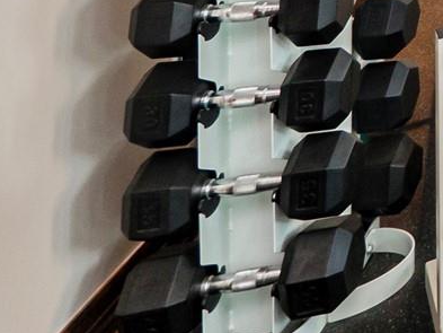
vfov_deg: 15.1
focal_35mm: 73
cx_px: 1057
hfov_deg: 15.2
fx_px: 935
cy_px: -386
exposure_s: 1/250
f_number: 4.5
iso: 200
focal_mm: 7
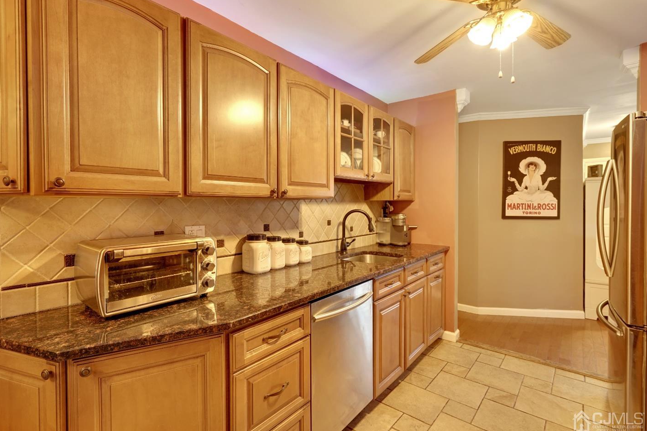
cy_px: 207
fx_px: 305
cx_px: 306
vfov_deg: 70.4
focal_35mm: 17
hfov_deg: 93.2
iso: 400
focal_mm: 16
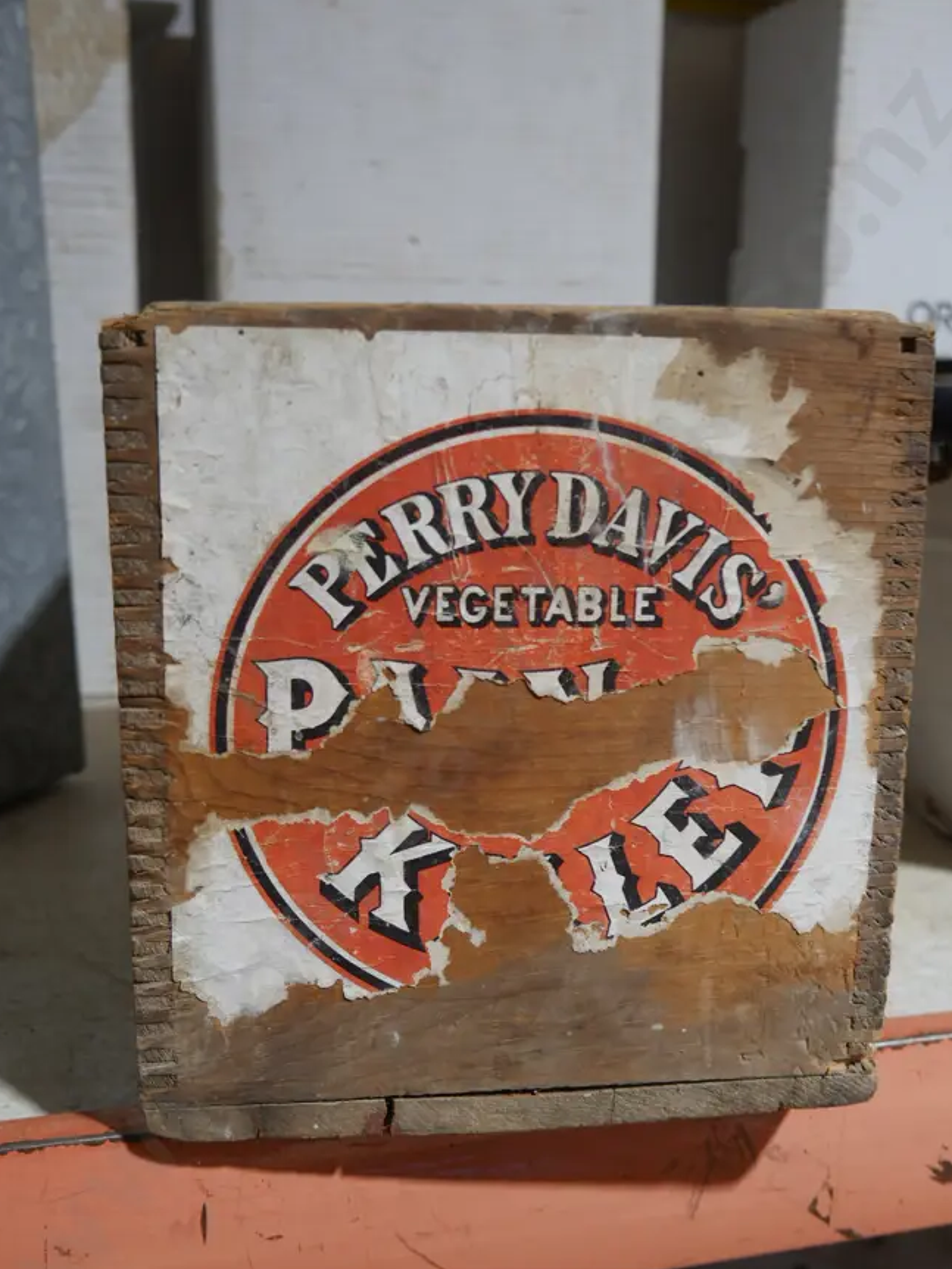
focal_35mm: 38
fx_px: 1393
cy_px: 689
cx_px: 490
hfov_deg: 37.7
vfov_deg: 48.9
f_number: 3.6
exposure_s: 1/60
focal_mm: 16
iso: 400
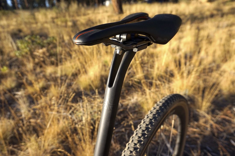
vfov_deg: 47.9
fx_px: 176
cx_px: 118
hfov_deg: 67.4
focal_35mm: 27
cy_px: 78
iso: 200
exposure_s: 1/800
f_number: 4.5
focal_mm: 18
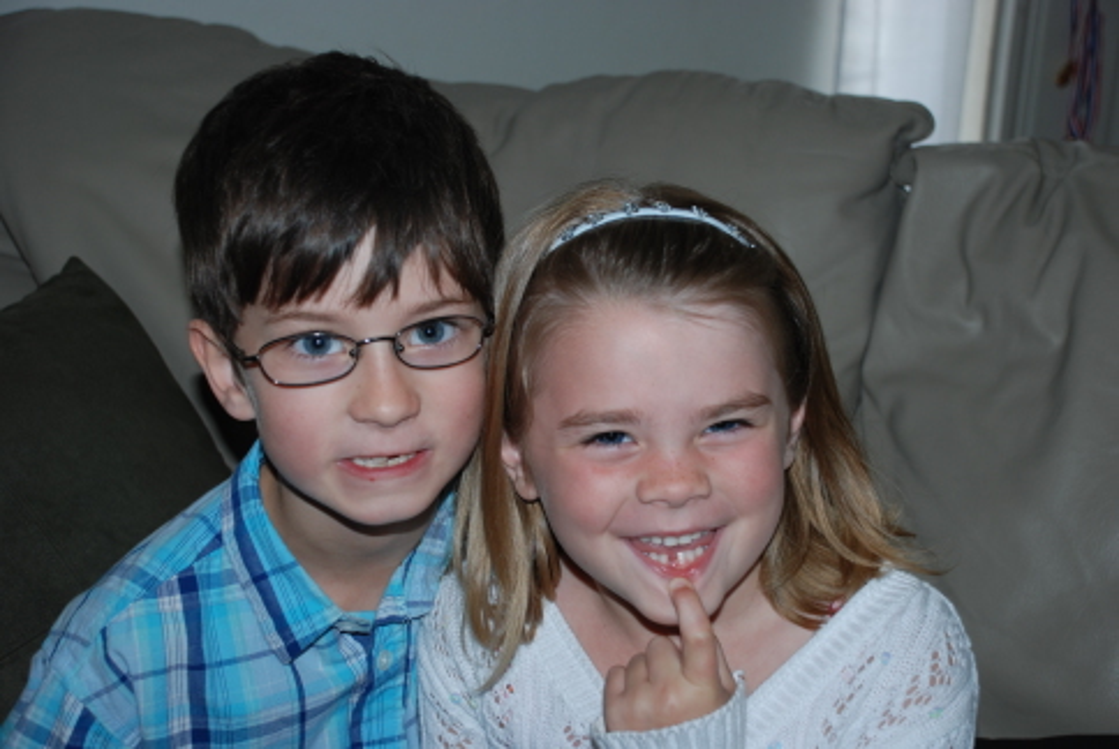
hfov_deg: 33.4
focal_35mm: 60
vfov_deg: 22.7
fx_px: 1867
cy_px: 374
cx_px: 560
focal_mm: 40
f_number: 4.5
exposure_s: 1/60
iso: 200
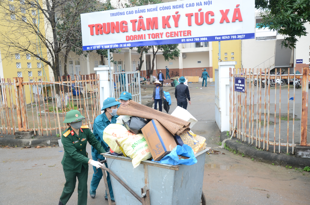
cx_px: 155
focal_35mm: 32
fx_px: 271
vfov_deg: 41.5
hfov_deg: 59.6
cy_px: 102
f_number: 4.5
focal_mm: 21
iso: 400
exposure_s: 1/125
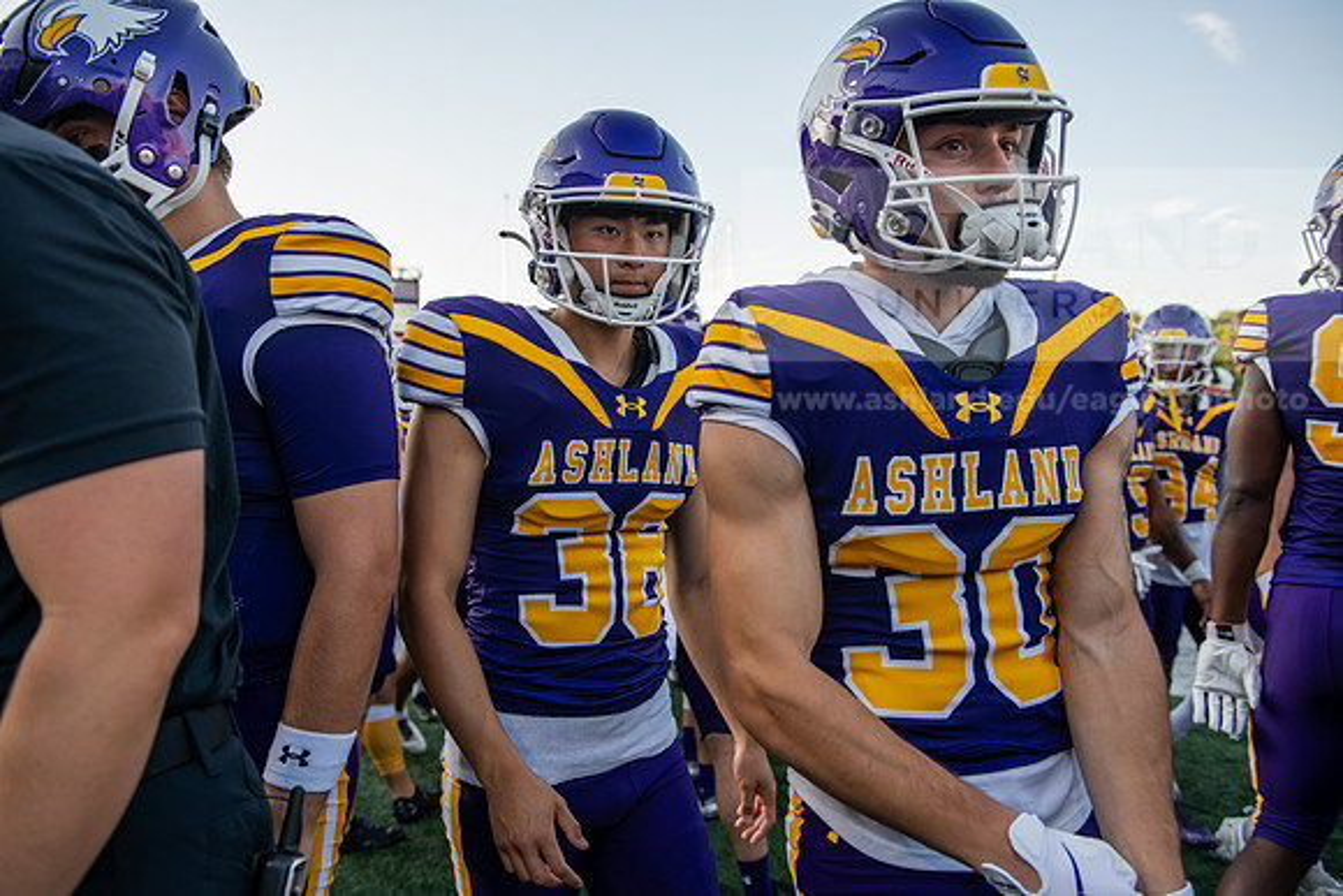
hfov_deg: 63.6
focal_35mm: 29
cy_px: 448
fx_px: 1082
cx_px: 672
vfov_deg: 45.0
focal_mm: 29
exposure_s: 1/500
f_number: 3.5
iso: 320
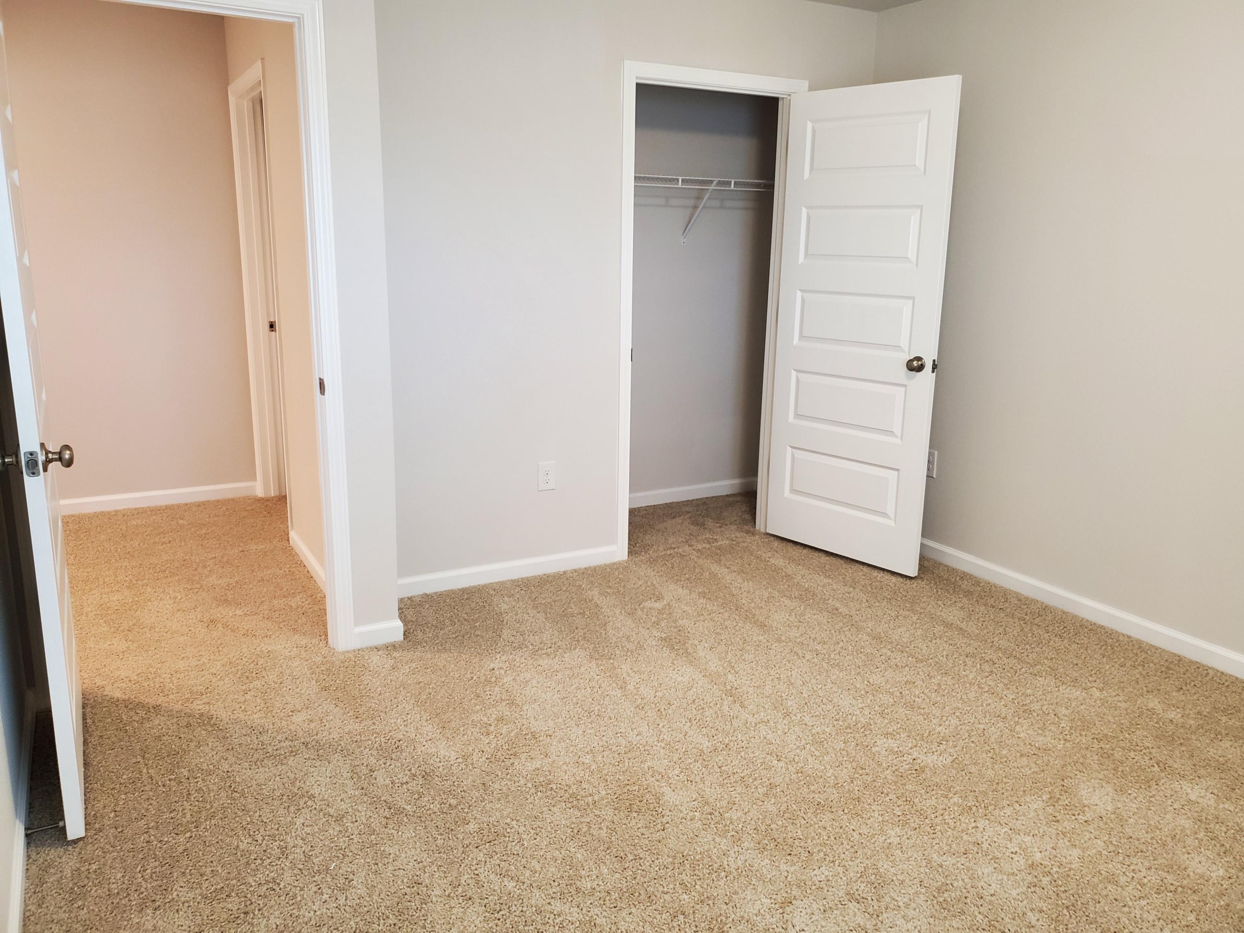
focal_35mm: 26
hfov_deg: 67.3
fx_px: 934
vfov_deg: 53.1
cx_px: 622
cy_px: 466
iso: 200
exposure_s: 1/39
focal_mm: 4.3
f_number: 1.5
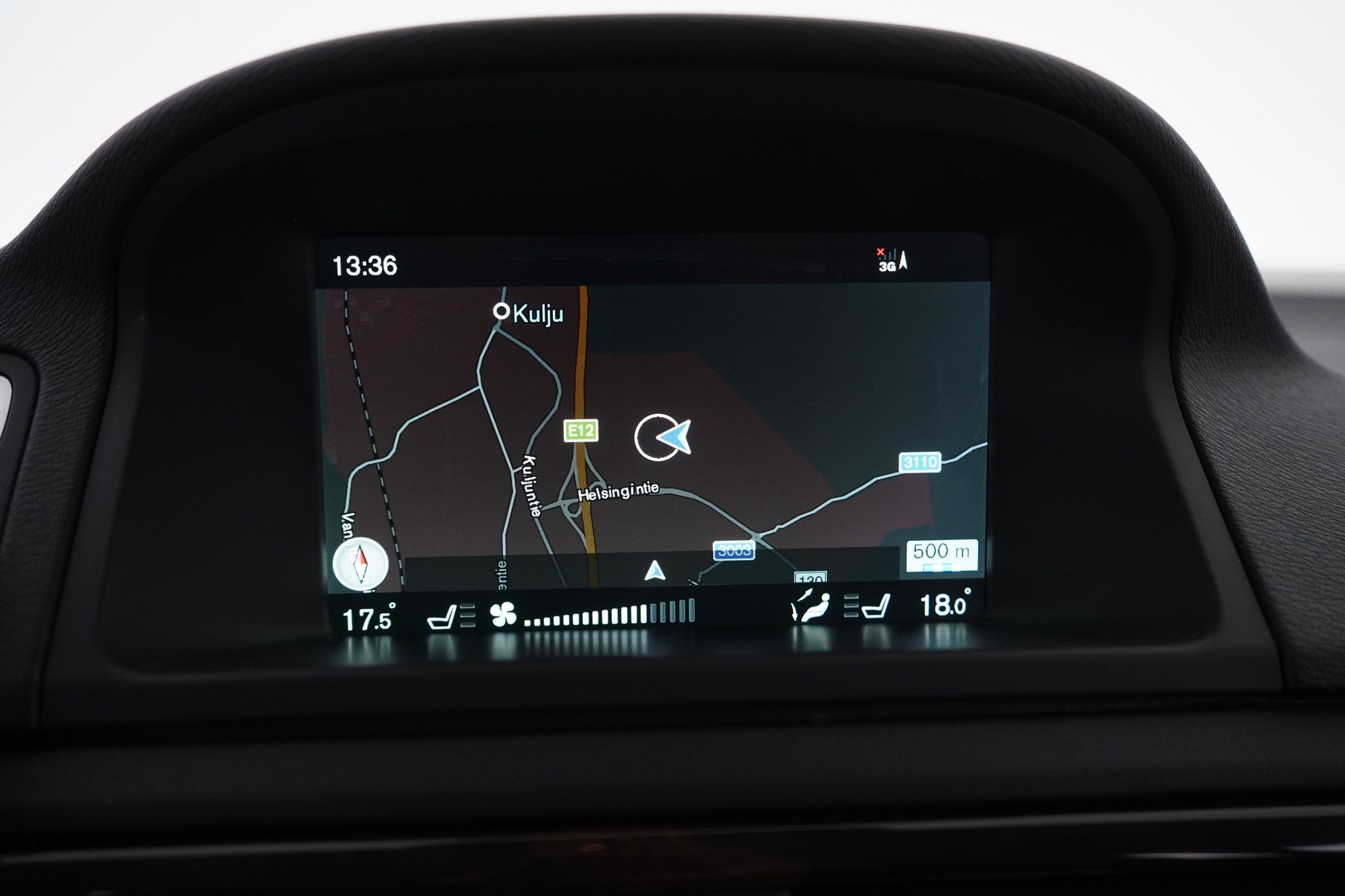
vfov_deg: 41.1
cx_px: 672
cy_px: 448
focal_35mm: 32
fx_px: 1195
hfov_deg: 58.7
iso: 1600
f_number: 4
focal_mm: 32
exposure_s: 1/40
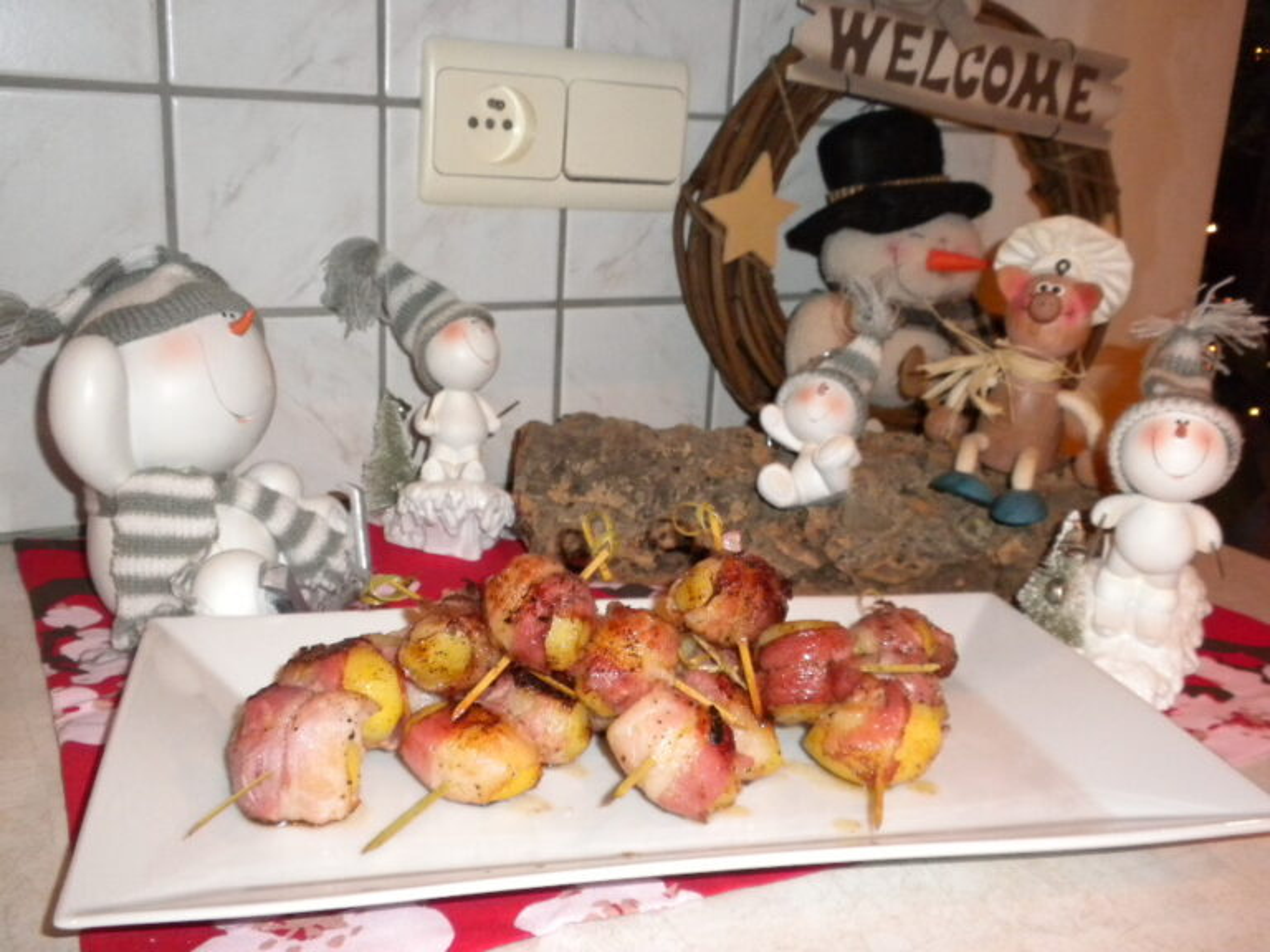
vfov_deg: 38.7
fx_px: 1357
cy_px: 476
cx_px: 635
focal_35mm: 37
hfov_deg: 50.1
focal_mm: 6.6
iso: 400
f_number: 3.5
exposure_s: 1/30
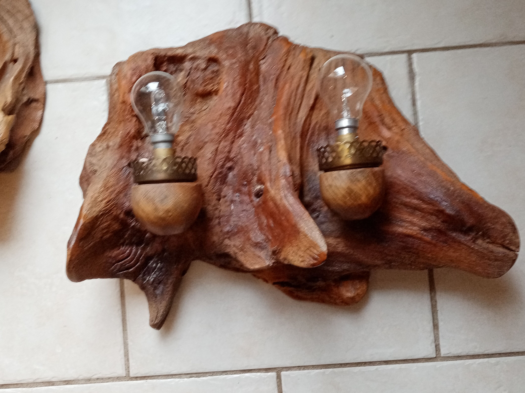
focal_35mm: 26
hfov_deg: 67.3
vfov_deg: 53.1
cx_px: 262
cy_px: 196
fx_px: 394
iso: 311
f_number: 1.8
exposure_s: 1/33.3
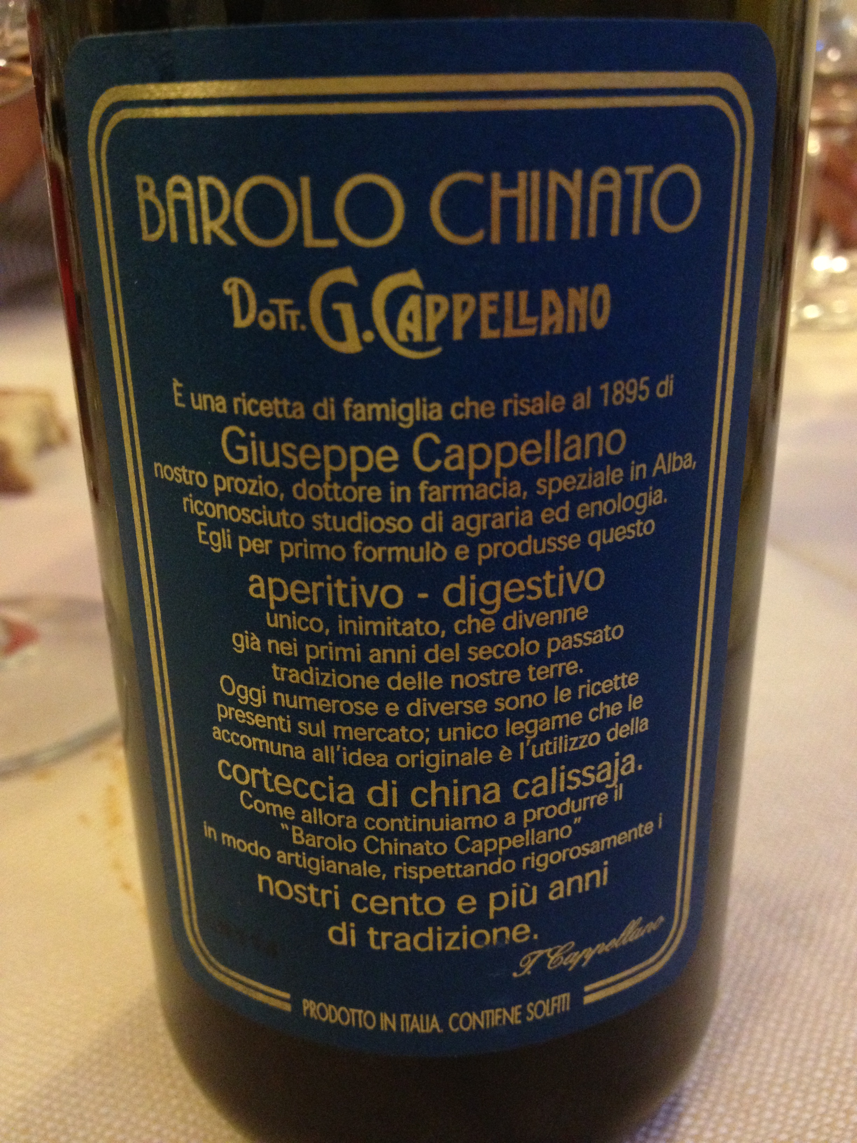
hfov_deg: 40.7
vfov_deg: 52.6
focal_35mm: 35
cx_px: 428
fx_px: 1155
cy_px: 572
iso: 400
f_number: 2.4
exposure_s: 1/20
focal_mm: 4.28
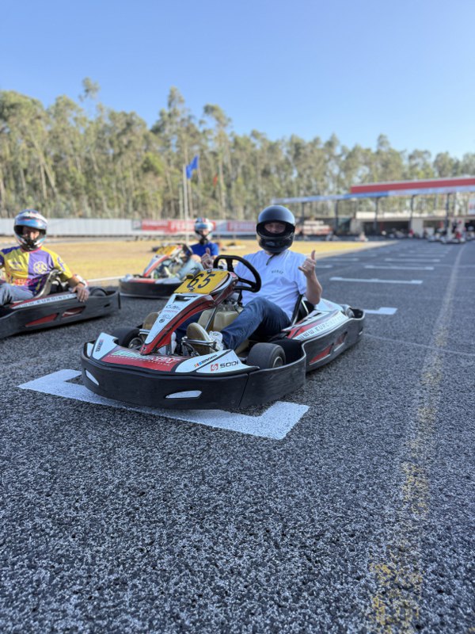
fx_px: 439
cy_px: 317
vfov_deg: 71.6
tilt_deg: -8.6
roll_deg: -0.4
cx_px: 238
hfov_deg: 56.8
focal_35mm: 24
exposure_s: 1/1553
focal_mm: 6.76
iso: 100
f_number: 1.78
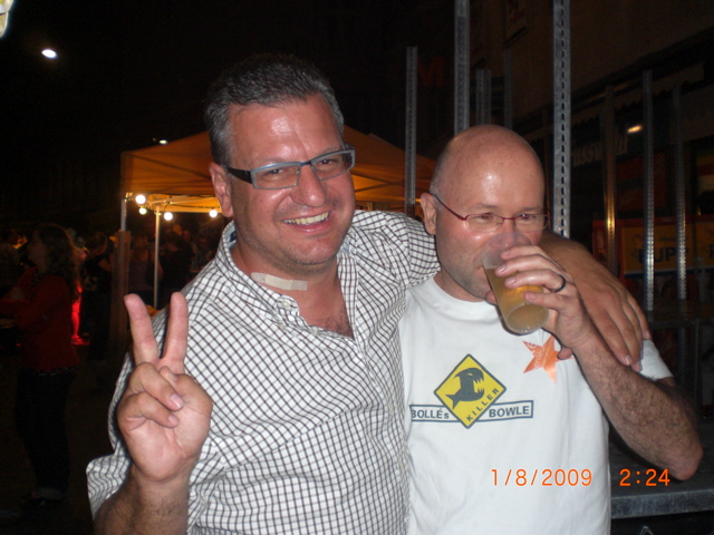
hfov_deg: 49.0
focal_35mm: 38
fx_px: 784
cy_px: 268
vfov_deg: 37.7
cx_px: 357
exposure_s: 1/60
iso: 200
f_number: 3.1
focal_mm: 6.3
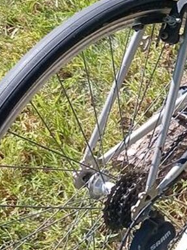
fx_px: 628
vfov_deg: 21.8
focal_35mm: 87
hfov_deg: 16.2
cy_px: 5
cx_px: 227
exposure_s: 1/799
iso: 100
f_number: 1.8
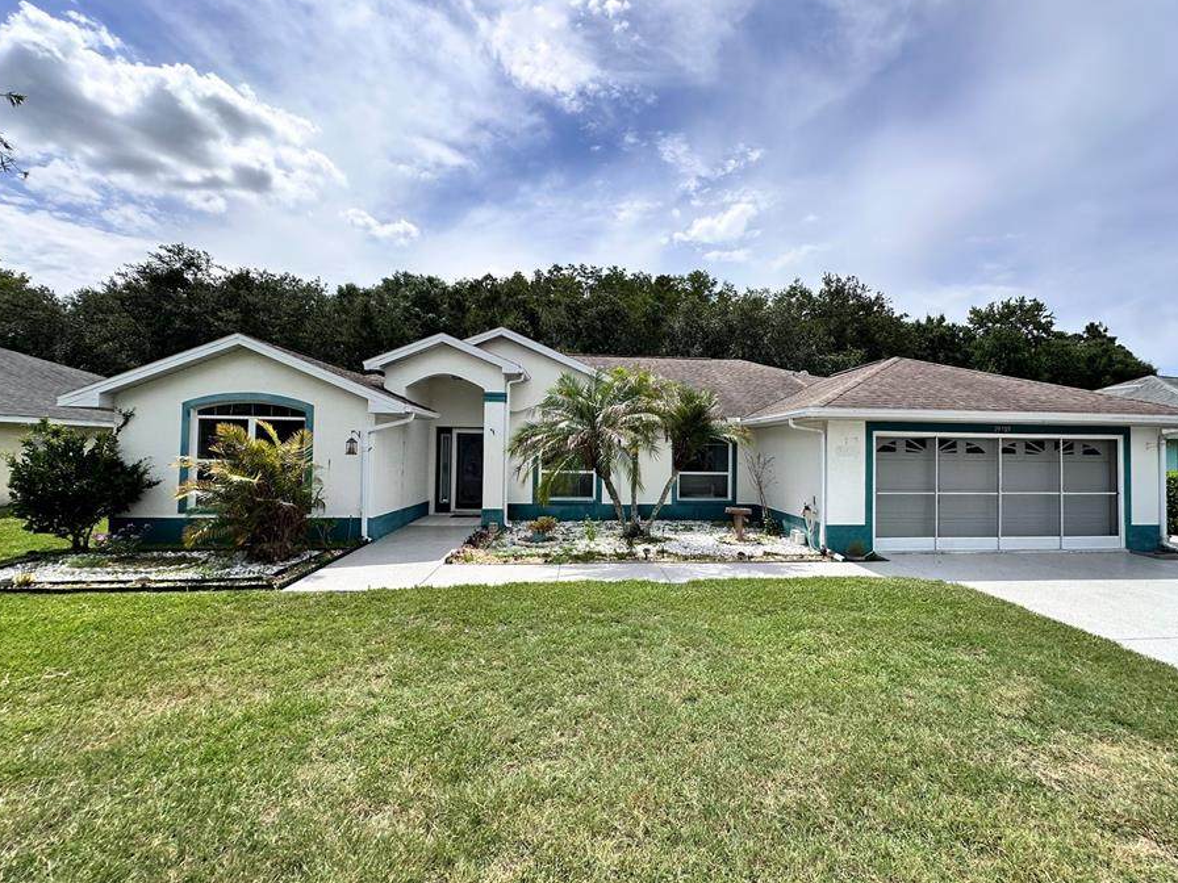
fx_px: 544
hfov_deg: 94.3
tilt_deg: +1.6
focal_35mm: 16
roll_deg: +1.2
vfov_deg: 78.1
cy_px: 442
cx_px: 639
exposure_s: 1/1855
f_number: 2.2
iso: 50
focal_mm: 2.22
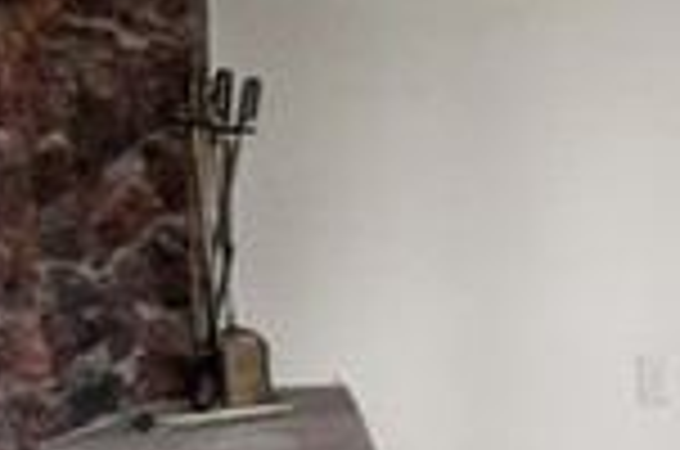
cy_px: 18
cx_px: 1914
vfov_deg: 13.2
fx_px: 1923
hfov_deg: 12.2
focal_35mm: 102
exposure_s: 1/5
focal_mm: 10
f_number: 7.1
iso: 320
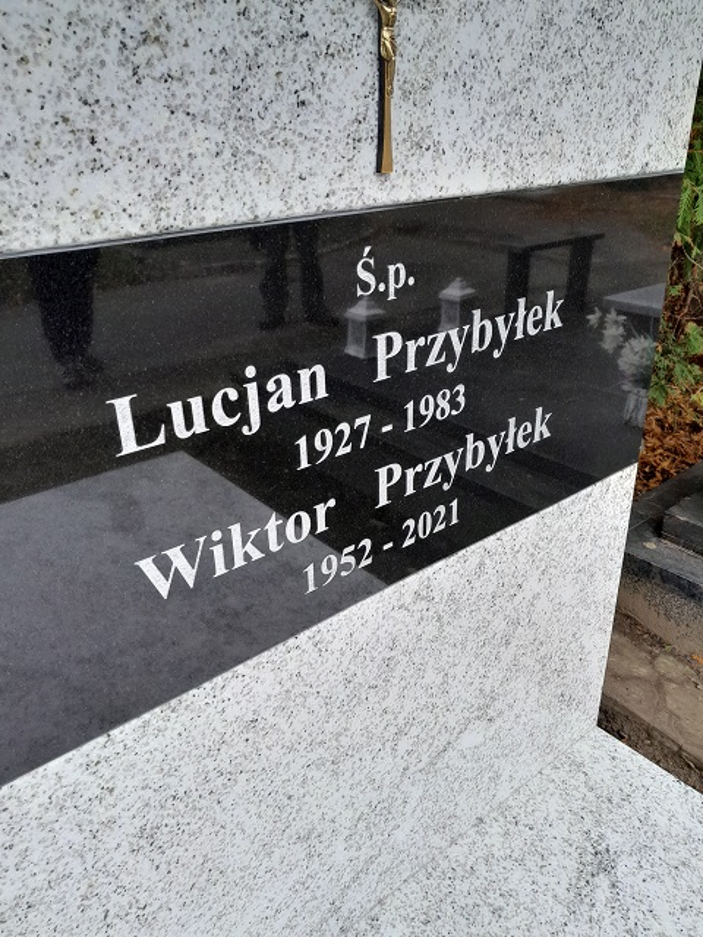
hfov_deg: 51.4
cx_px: 352
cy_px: 468
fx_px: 731
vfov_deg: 65.3
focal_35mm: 27
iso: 40
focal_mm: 4
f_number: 1.8
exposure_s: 1/100
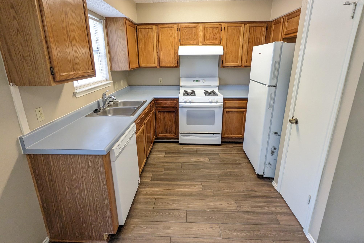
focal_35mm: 17
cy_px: 109
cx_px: 180
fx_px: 172
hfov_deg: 93.3
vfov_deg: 70.3
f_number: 2.2
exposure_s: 1/120
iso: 584
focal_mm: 2.22
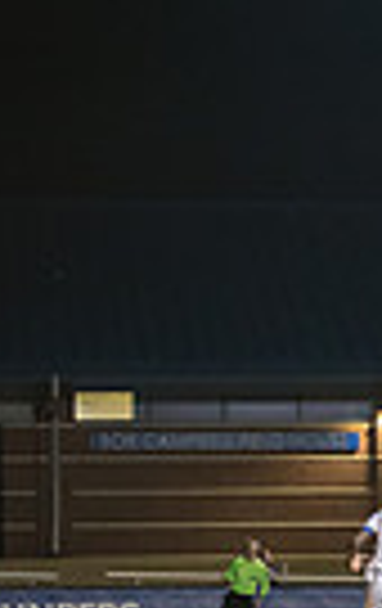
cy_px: 579
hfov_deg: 4.1
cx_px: 1267
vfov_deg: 6.8
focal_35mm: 306
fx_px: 5070
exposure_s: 1/250
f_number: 3.2
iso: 2500
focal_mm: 70
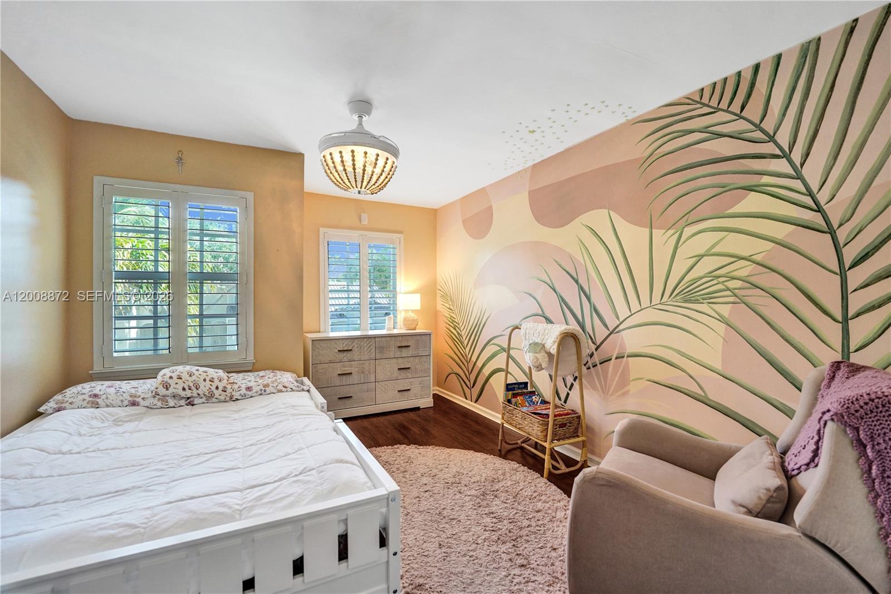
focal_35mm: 14
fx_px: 346
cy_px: 297
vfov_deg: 81.2
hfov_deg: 104.3
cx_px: 446
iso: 1250
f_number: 3.2
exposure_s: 1/250
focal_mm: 14
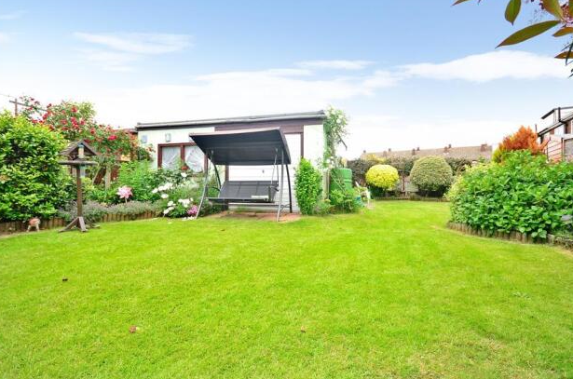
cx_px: 293
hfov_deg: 96.8
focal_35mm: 16
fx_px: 254
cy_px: 178
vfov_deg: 73.4
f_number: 7.1
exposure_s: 1/200
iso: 200
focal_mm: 10
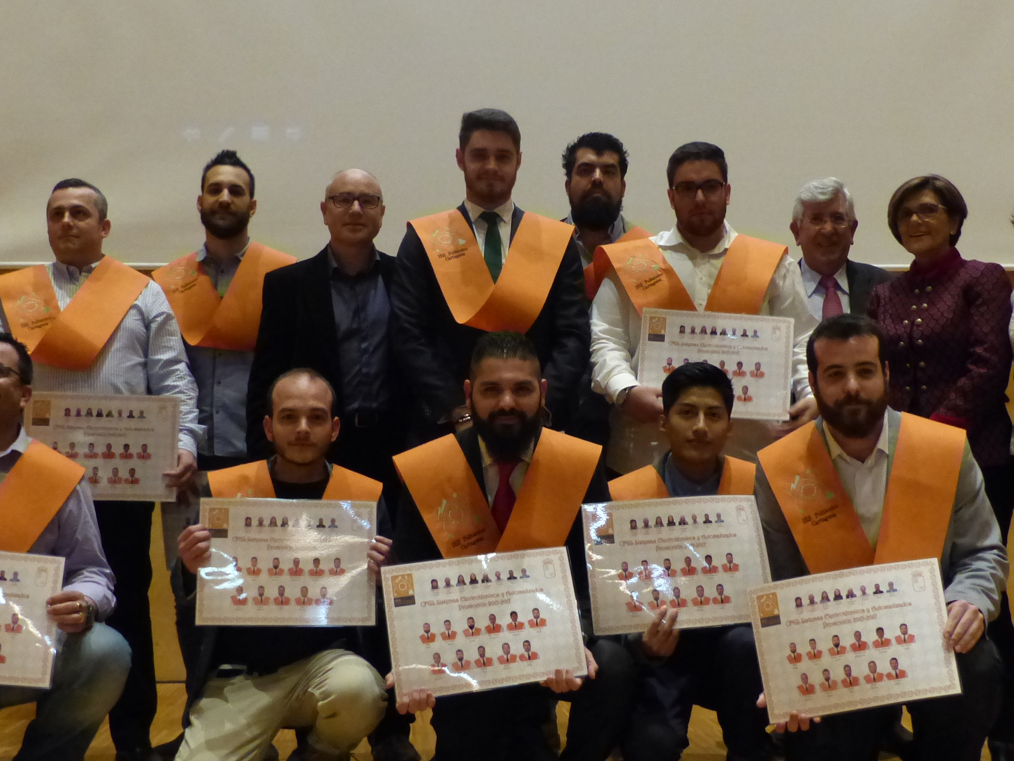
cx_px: 539
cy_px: 372
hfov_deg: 38.9
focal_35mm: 49
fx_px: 1435
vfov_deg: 29.7
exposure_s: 1/20
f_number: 2.8
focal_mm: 6
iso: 800
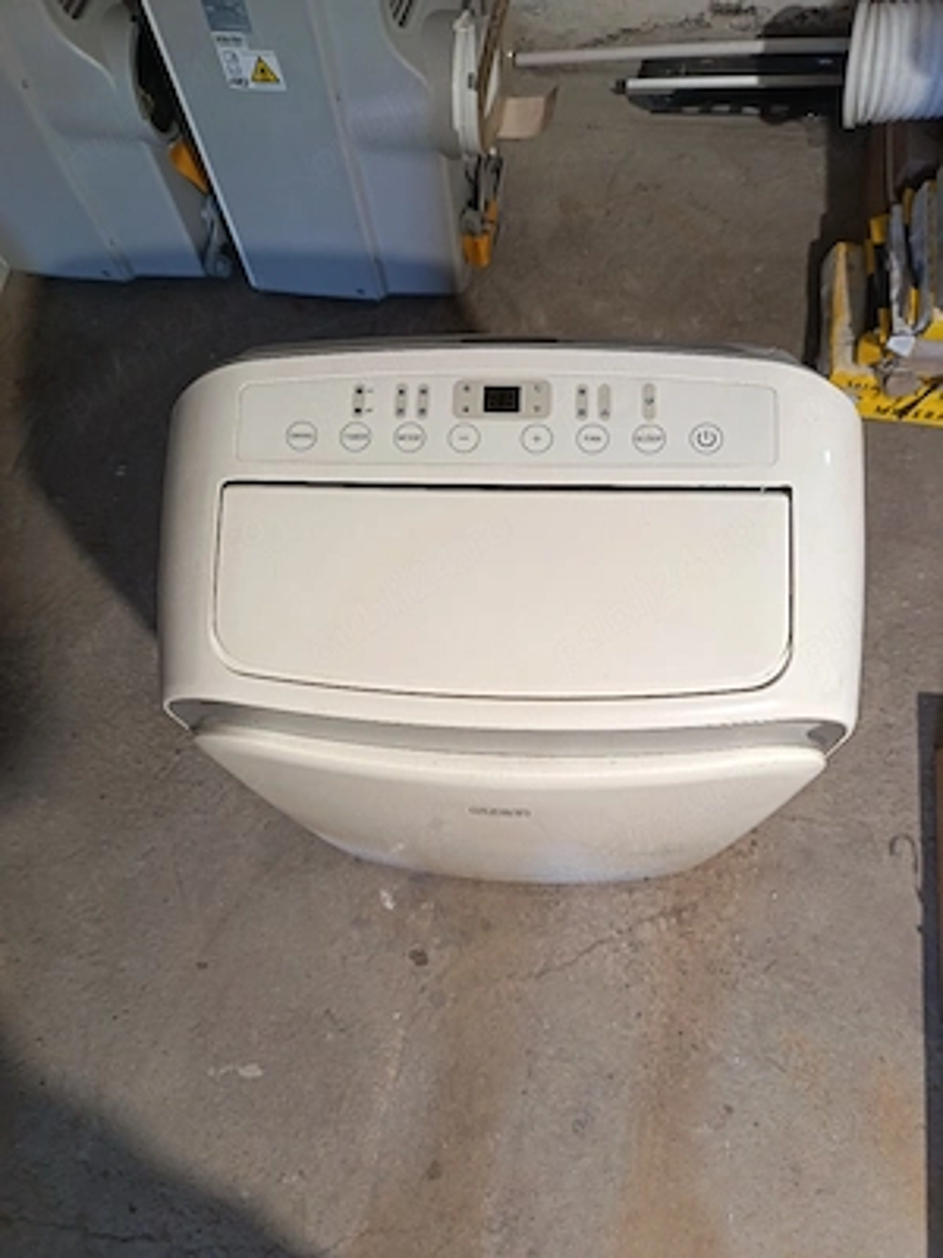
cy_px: 629
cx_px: 472
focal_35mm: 24
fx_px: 872
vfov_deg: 71.6
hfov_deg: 56.8
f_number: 1.75
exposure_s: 1/33.3
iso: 2046
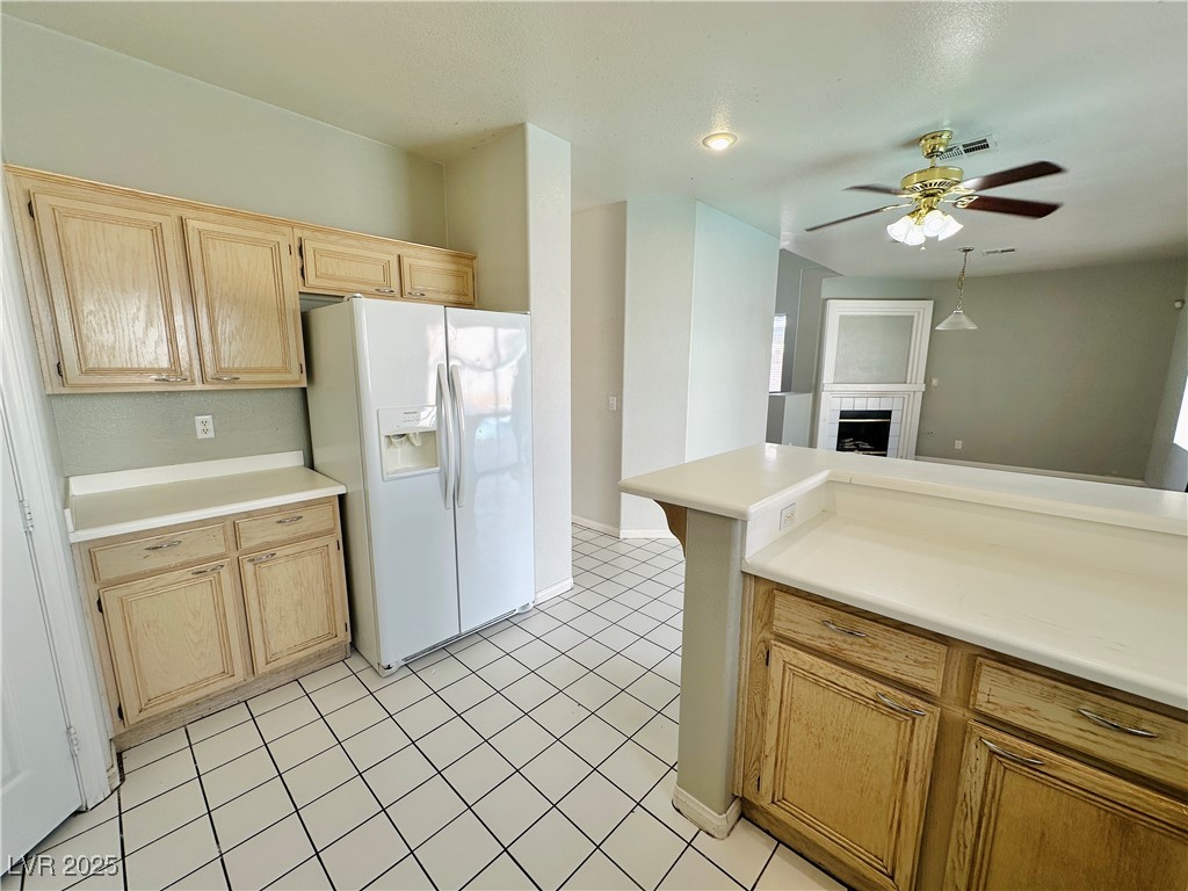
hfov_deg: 102.1
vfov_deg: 85.7
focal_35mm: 14
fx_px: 480
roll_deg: -0.1
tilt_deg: -8.8
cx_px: 594
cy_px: 446
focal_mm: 2.22
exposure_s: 1/122
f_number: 2.2
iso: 40
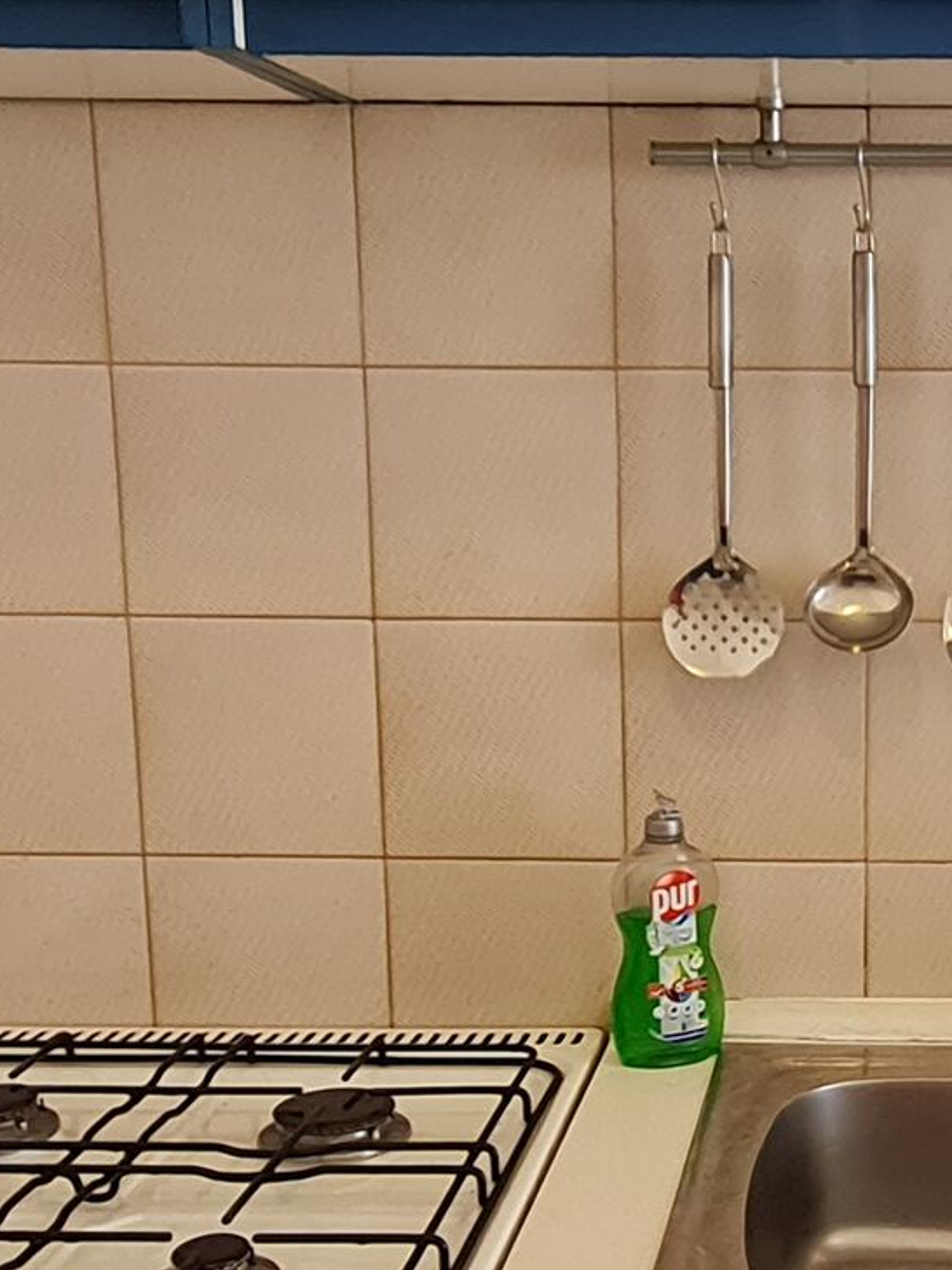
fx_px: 1833
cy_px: 759
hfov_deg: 27.7
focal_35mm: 50
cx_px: 915
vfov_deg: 38.0
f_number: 2.2
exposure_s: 1/50
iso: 200
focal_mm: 1.74
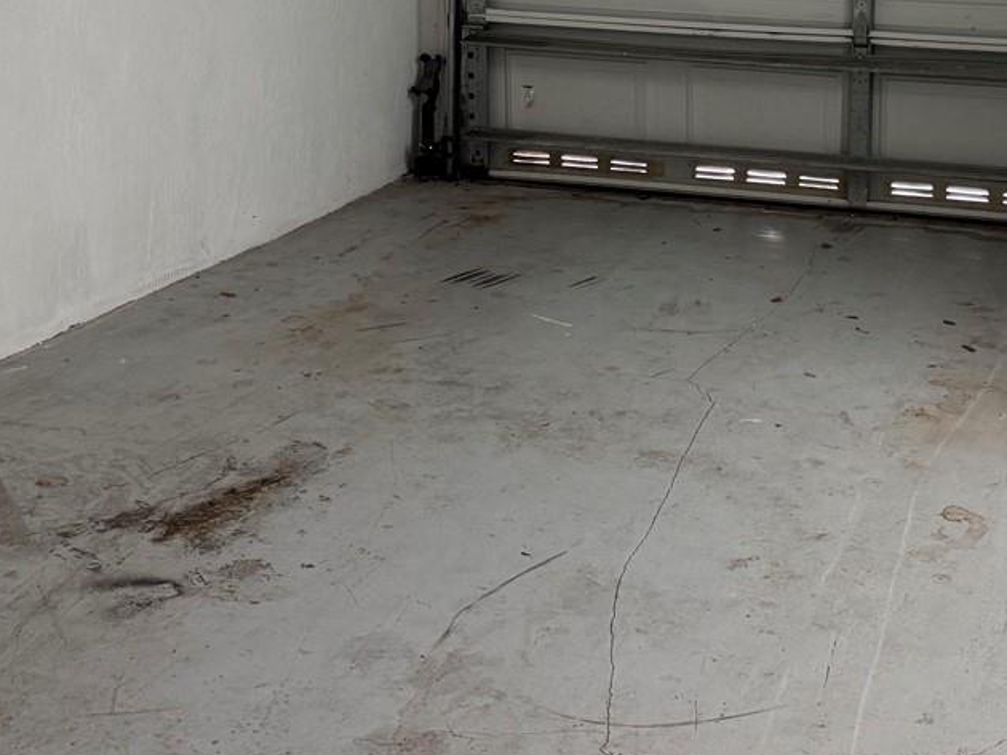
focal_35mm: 61
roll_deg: -1.1
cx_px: 649
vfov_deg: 23.4
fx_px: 1774
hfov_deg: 31.5
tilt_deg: -11.6
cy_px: 86
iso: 200
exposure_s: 1/60
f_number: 1.78
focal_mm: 6.76
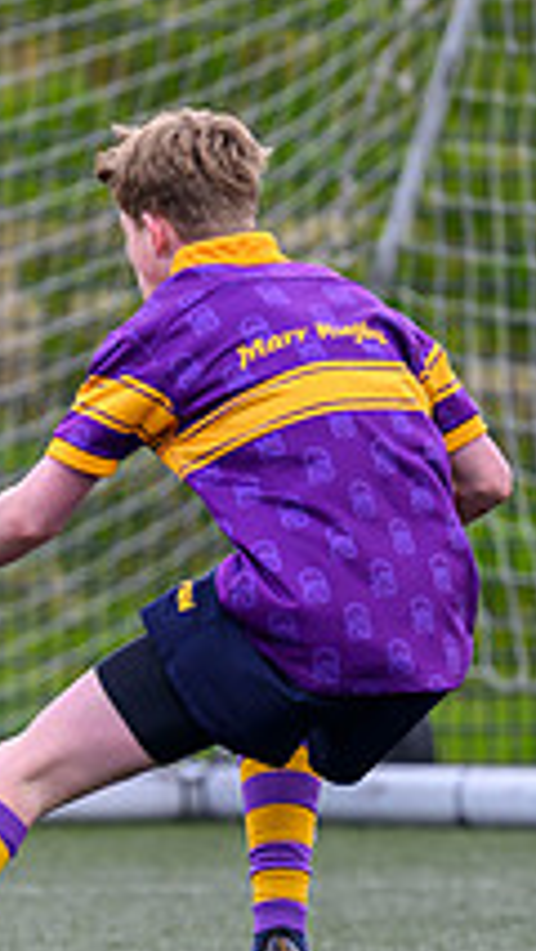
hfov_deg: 0.7
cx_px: -413
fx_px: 41616
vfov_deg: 1.3
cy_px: 545
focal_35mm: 1649
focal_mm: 400
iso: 500
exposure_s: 1/1600
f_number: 3.5
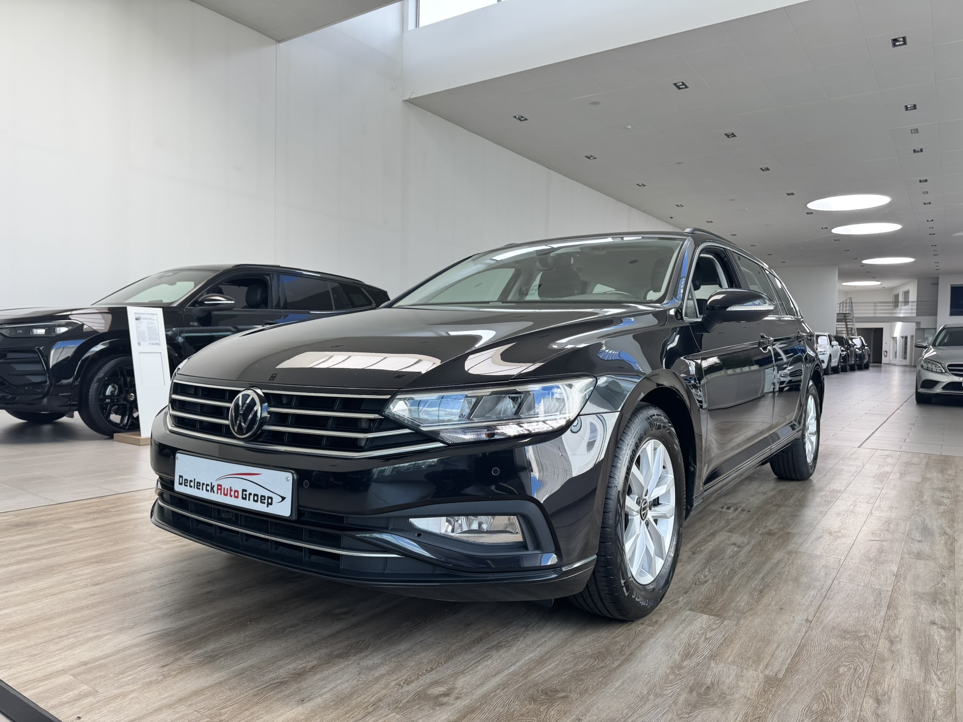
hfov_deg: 71.6
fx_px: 668
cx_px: 482
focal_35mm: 24
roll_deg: -0.6
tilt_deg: -1.9
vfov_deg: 56.8
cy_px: 361
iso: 80
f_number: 1.78
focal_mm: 6.76
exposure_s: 1/171
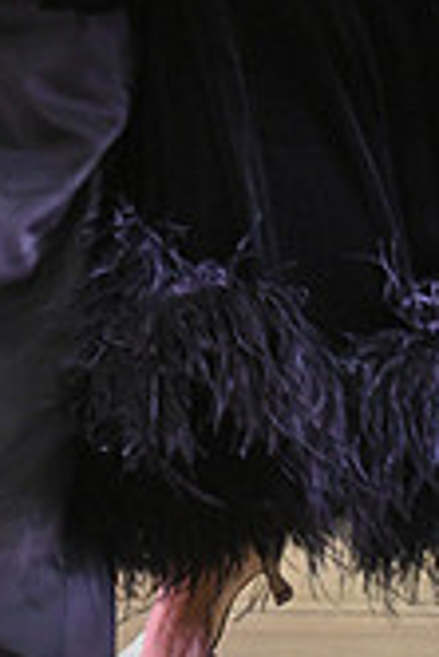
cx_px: 271
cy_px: -325
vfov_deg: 3.2
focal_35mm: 646
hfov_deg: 2.1
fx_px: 11791
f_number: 4.5
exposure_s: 1/400
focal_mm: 185
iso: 3200
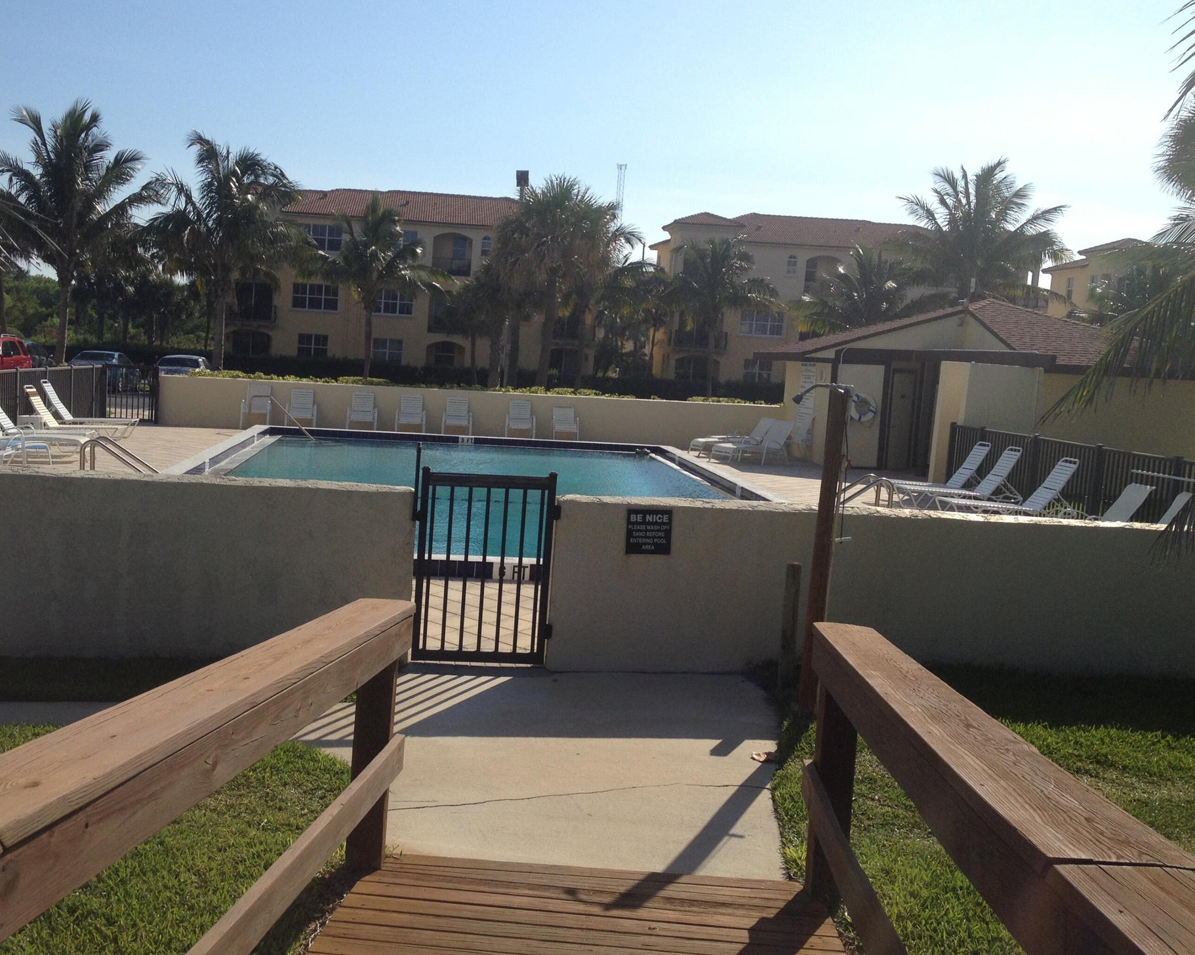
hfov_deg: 45.7
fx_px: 1414
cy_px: 464
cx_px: 530
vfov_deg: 37.3
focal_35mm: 40
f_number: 2.4
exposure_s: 1/2762
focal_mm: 4.28
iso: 50
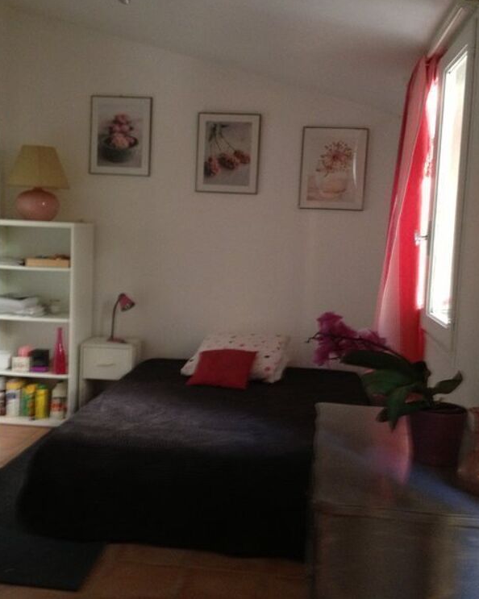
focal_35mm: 46
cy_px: 297
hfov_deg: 32.7
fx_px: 815
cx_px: 219
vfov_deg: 40.3
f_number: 2.4
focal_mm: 4.28
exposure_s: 1/20
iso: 250
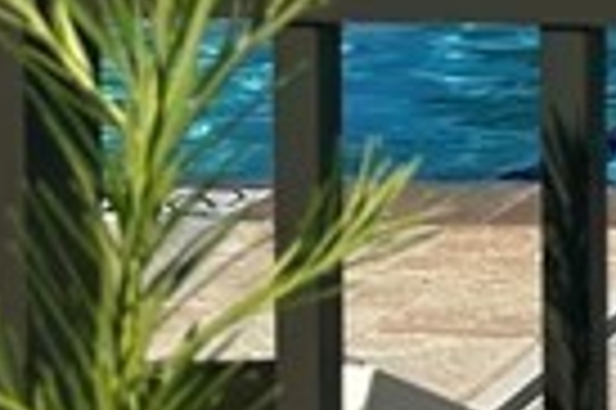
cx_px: 1884
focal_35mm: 187
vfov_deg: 6.8
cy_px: -703
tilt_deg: -1.7
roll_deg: -0.1
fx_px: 3196
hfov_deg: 8.9
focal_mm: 6.86
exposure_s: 1/5525
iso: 80
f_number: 1.78
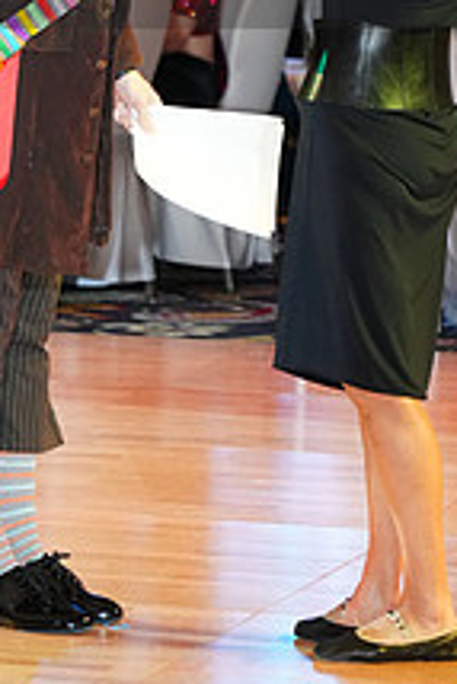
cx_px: 225
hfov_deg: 4.8
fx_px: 5399
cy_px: -77
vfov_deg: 7.2
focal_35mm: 284
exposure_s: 1/250
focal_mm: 105
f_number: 4
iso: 2500
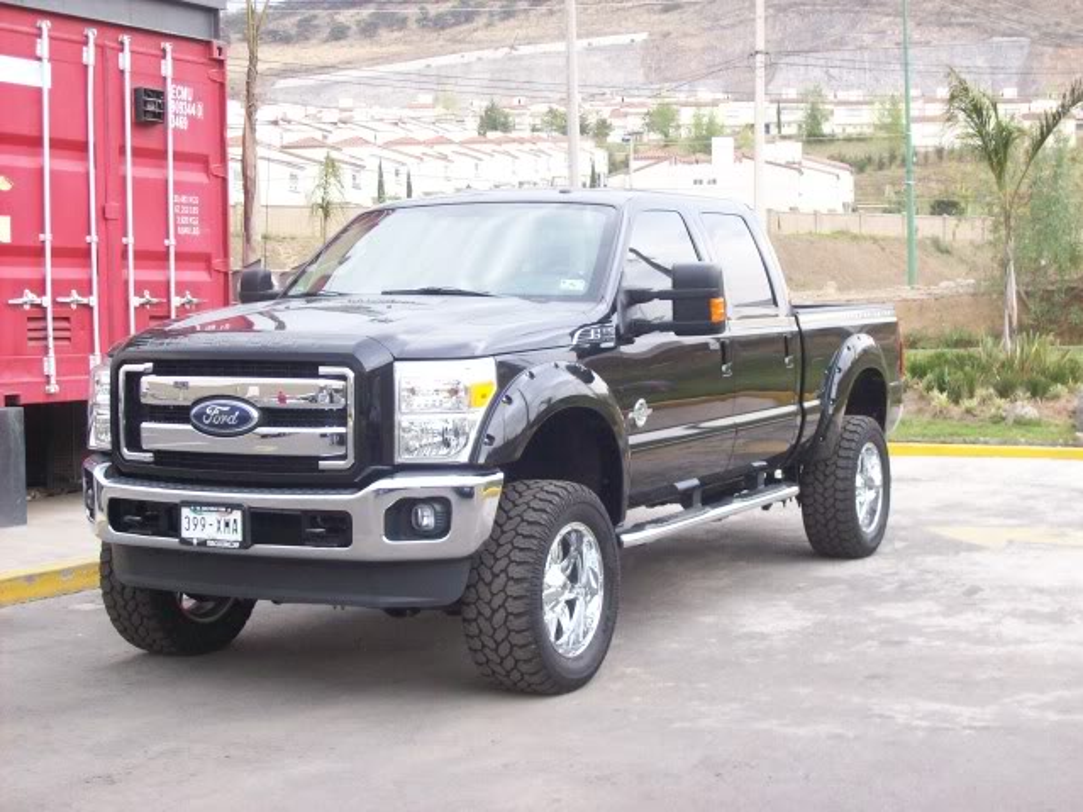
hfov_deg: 34.4
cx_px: 542
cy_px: 406
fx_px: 1752
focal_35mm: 56
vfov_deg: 26.1
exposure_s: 1/68
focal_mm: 9.4
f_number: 3.4
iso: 200
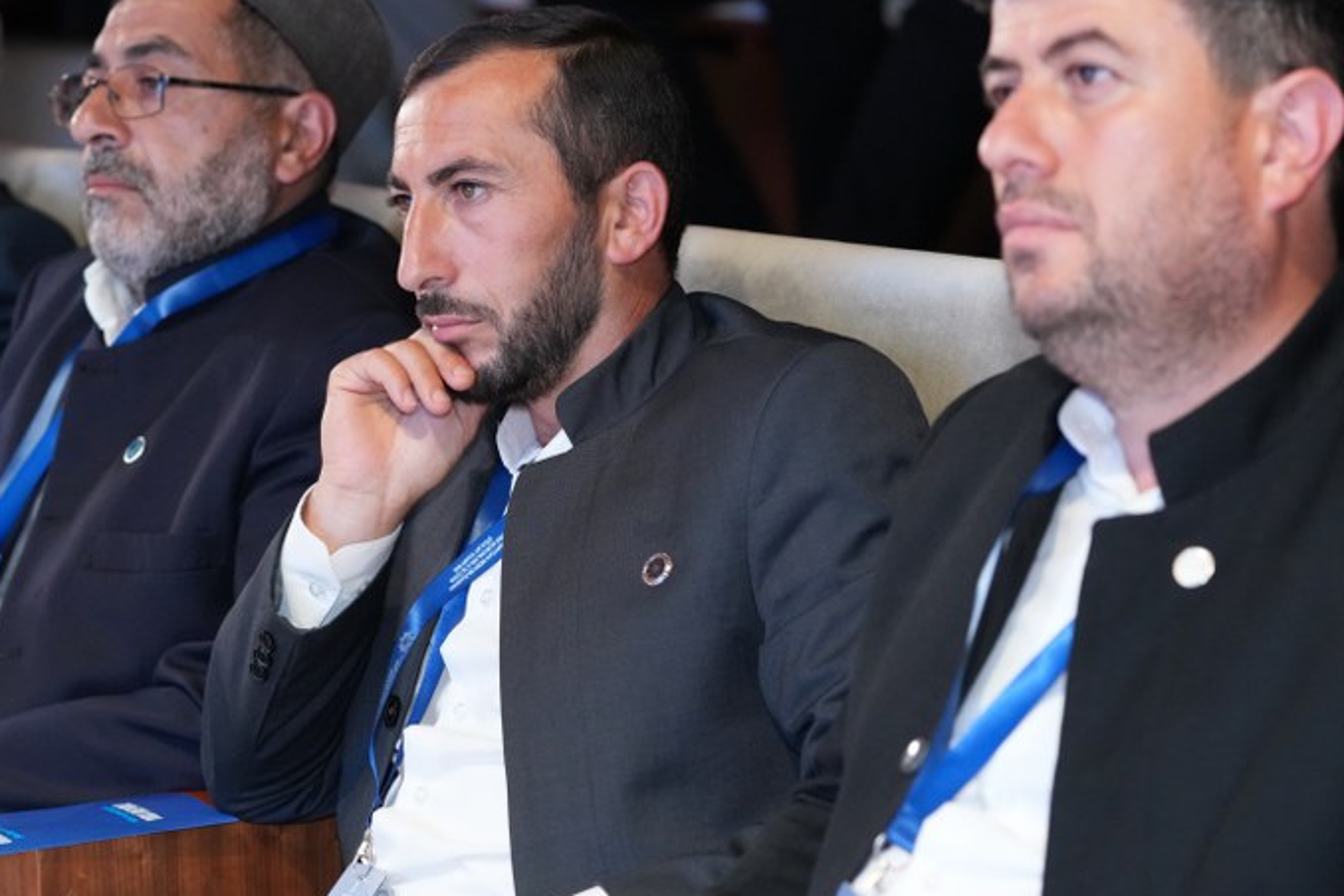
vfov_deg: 10.3
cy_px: 405
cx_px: 628
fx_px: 4965
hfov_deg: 15.4
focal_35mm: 133
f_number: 3.5
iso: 3200
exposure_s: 1/160
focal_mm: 88
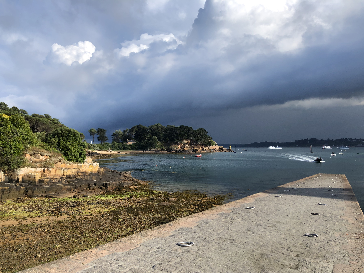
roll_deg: +1.3
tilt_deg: +2.3
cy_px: 136
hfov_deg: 63.4
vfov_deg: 49.7
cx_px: 182
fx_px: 294
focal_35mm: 28
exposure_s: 1/1946
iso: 20
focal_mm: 4
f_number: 1.8
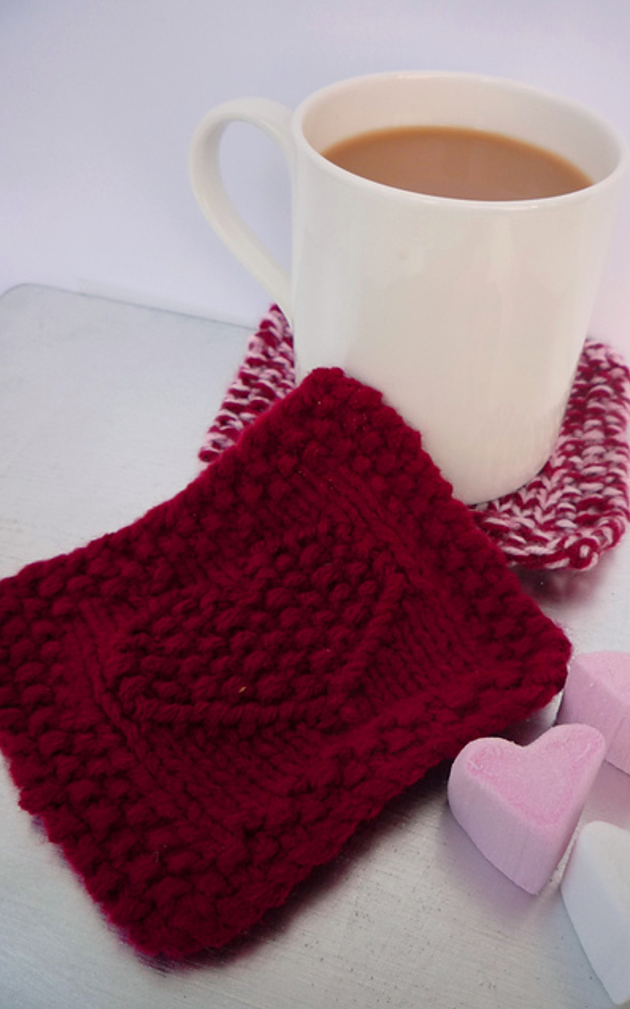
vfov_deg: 59.7
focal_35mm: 32
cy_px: 503
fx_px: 880
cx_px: 379
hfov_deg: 39.2
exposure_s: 1/60
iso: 100
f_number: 3.3
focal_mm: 5.2
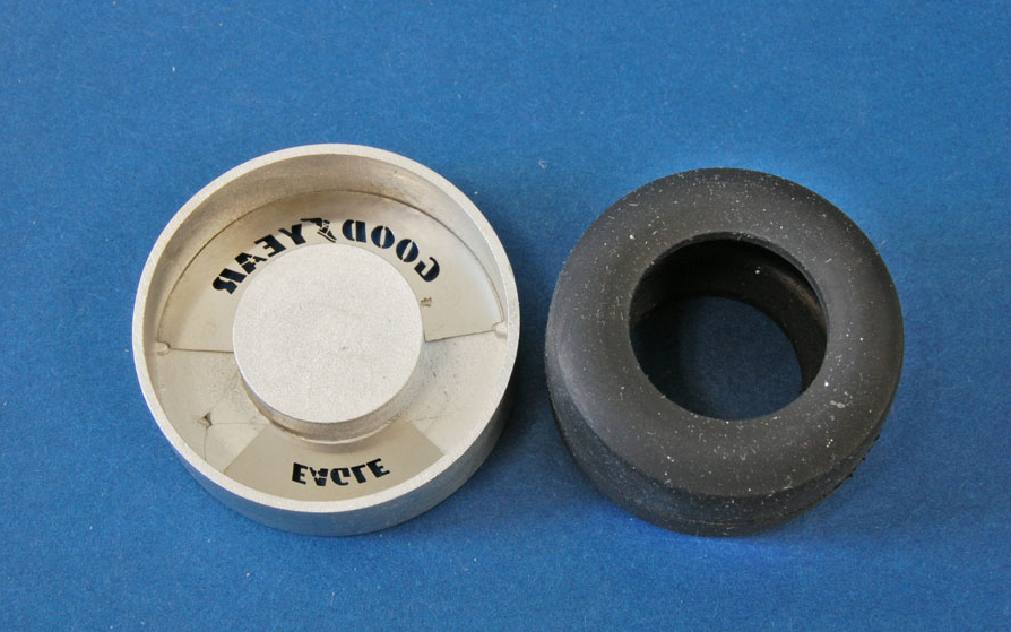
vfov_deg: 17.6
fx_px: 2039
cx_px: 503
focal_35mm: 74
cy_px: 334
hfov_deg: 27.8
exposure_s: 1/2.5
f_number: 20
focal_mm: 48
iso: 400
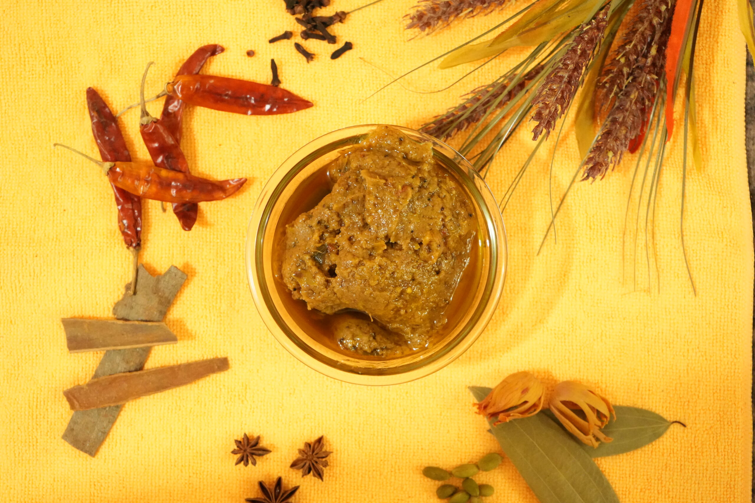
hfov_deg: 28.8
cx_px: 378
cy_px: 252
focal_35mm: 70
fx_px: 1468
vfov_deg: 19.5
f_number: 5.6
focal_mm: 70
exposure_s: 1/30
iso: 12800
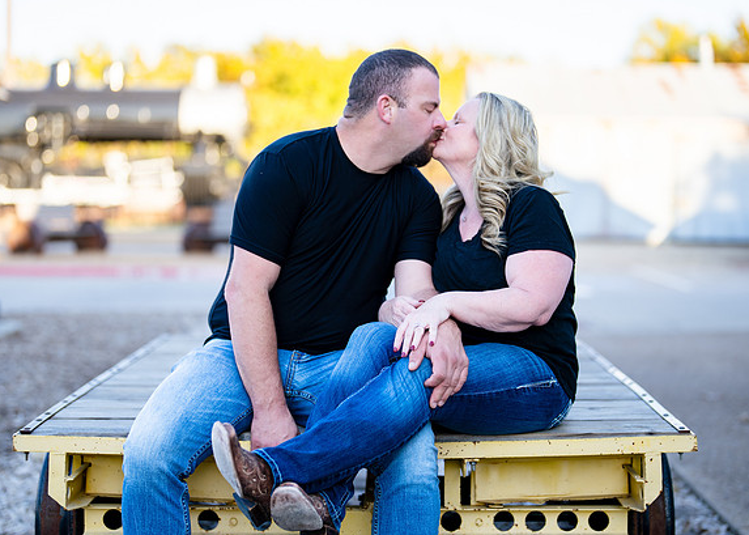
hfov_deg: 29.4
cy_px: 280
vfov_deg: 21.2
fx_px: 1425
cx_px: 391
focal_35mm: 67
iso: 100
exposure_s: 1/1250
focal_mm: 50
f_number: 1.2
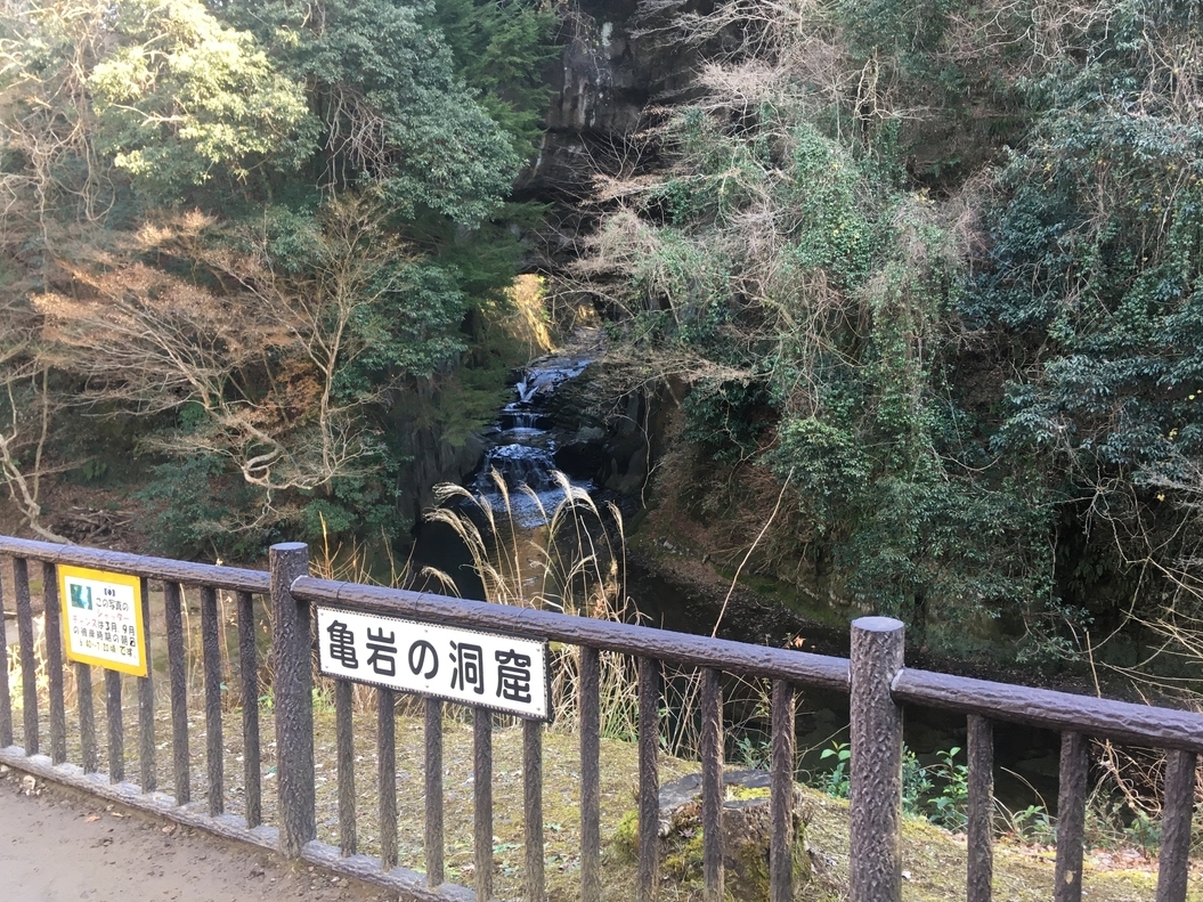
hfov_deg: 55.4
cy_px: 460
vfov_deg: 42.9
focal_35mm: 33
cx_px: 592
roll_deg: +2.4
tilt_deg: -4.3
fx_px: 1147
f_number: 2.2
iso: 32
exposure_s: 1/30
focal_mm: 4.15
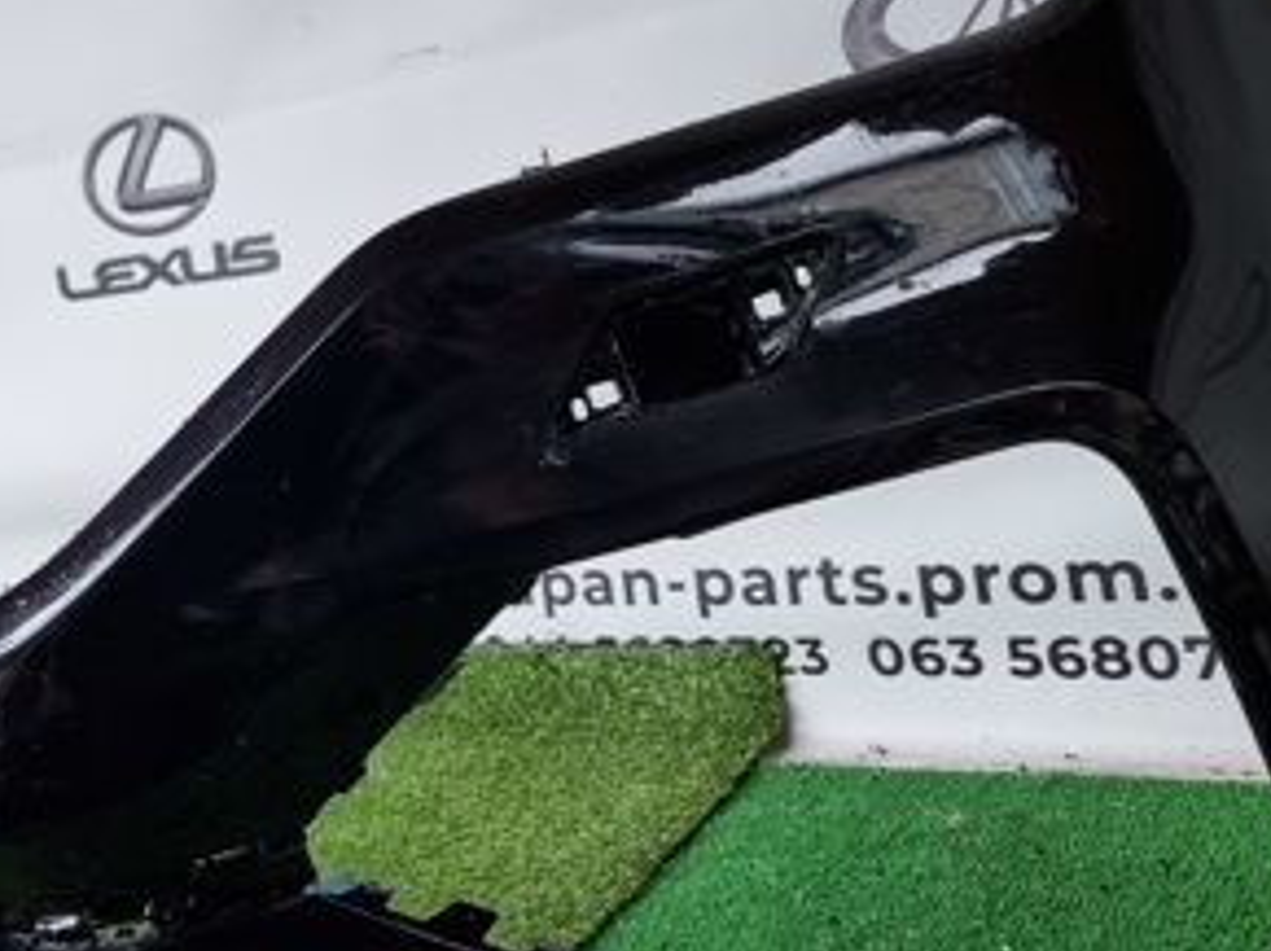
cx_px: 118
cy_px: 324
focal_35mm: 53
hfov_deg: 34.1
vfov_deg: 27.3
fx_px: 1944
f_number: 1.8
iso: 64
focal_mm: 6.7
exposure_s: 1/100
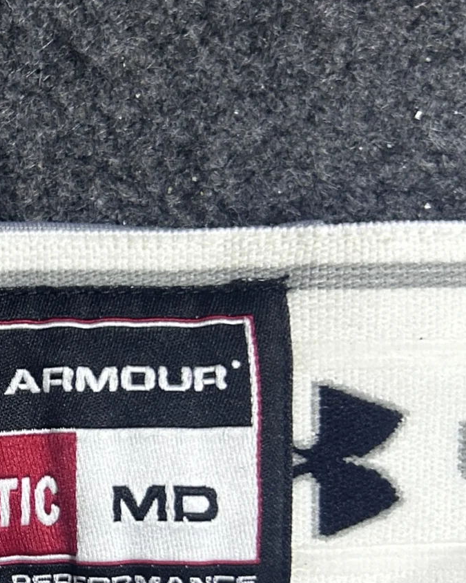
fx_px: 1328
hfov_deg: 18.8
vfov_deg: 24.4
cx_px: -95
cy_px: 461
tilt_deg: -72.0
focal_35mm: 77
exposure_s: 1/50
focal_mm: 5.7
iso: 160
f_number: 1.5
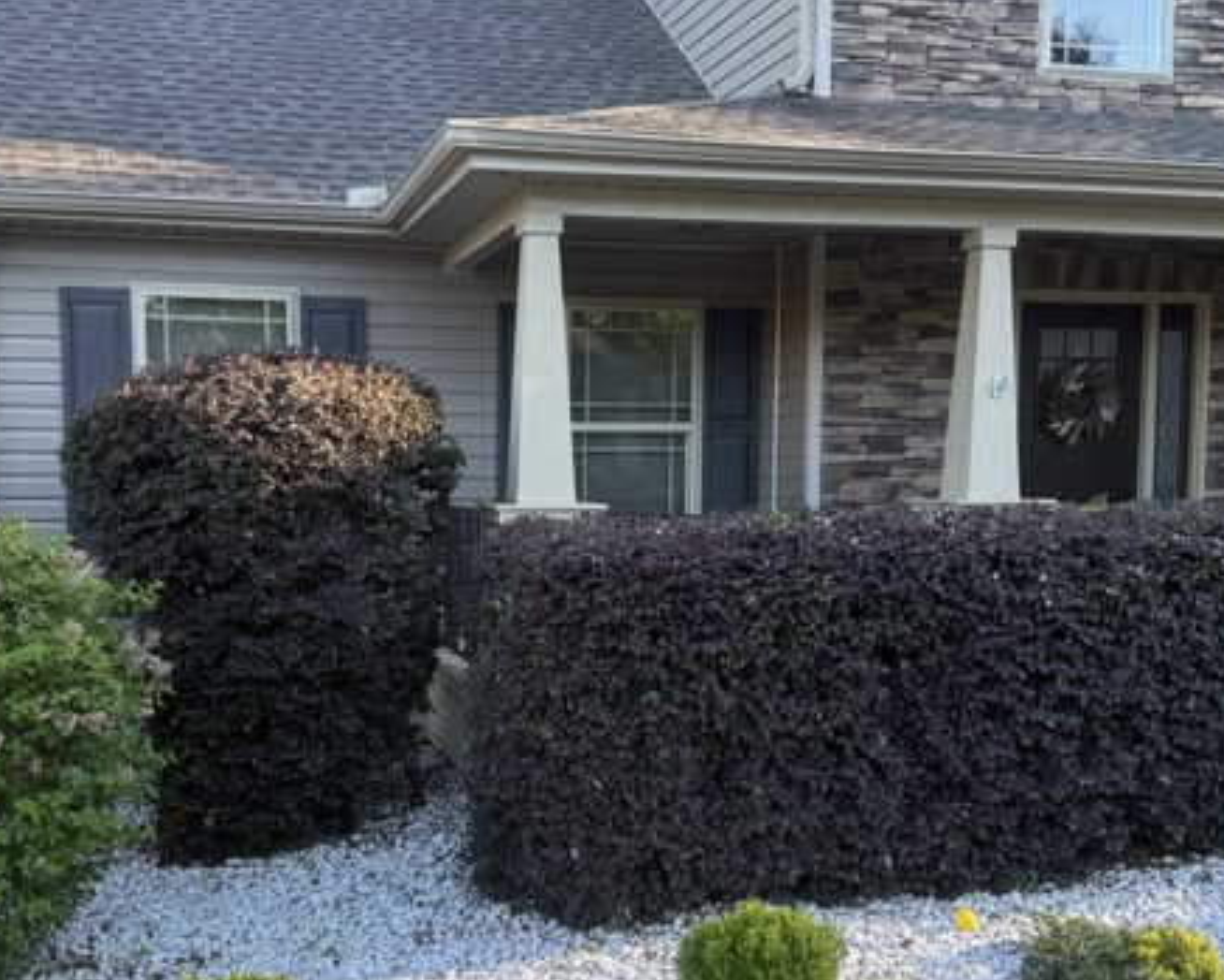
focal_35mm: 43
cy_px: 590
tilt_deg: -4.7
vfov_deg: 34.8
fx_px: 1558
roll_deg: -0.2
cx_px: 545
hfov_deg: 42.8
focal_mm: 6.76
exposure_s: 1/461
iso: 100
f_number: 1.78
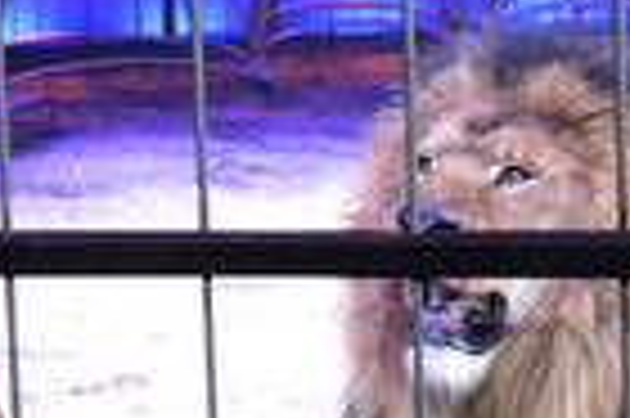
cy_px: 144
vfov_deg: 8.8
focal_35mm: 155
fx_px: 2709
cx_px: 92
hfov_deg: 13.2
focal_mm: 48
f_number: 6.3
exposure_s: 1/60
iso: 1600
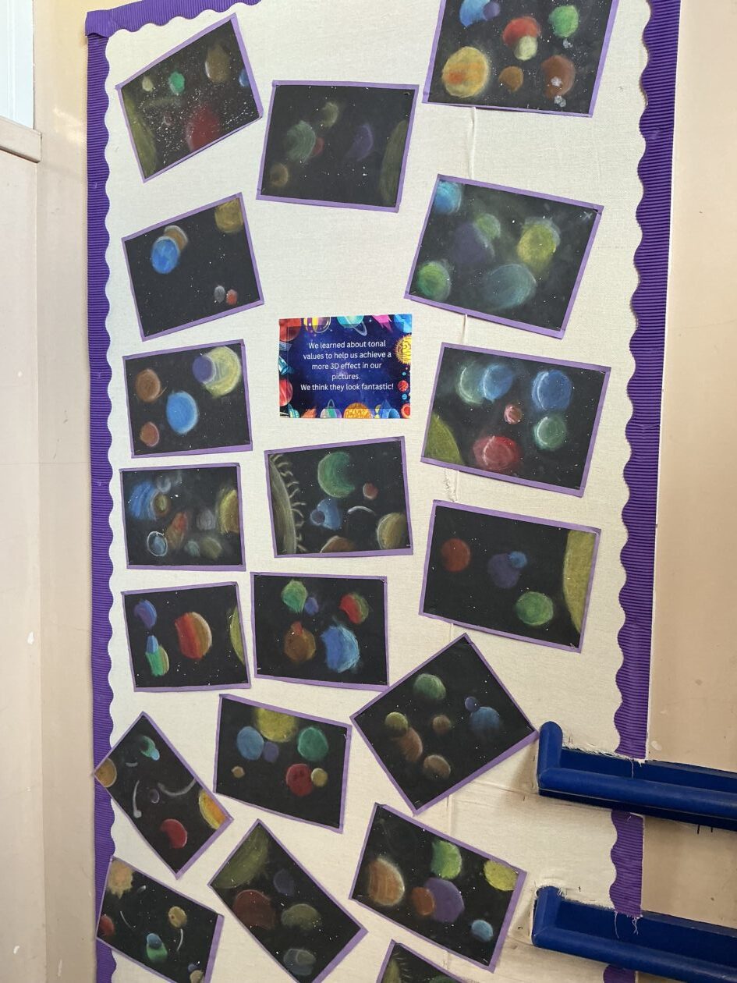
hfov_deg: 48.2
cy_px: 492
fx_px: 823
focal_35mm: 29
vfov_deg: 61.7
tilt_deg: -4.8
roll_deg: -0.8
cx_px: 368
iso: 100
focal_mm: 3
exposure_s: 1/60
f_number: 1.8
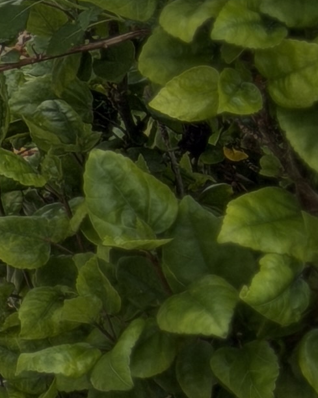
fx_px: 3634
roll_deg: -1.5
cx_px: -656
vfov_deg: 6.2
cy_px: -228
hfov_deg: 4.8
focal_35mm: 309
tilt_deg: -11.4
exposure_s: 1/1883
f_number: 1.78
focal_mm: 6.76
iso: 64
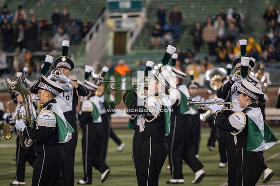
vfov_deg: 6.9
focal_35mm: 200
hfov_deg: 10.3
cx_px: 140
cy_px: 93
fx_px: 1555
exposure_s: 1/500
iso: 1000
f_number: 2.8
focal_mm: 200
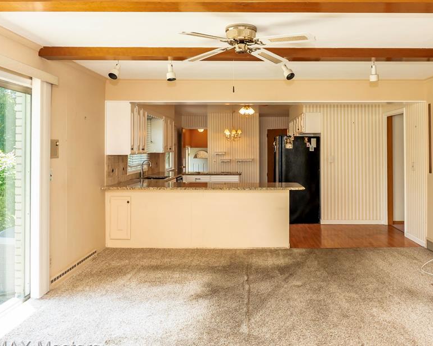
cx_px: 247
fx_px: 384
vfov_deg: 48.5
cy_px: 169
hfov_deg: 58.5
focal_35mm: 30
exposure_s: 1/200
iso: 640
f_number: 5.6
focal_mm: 16
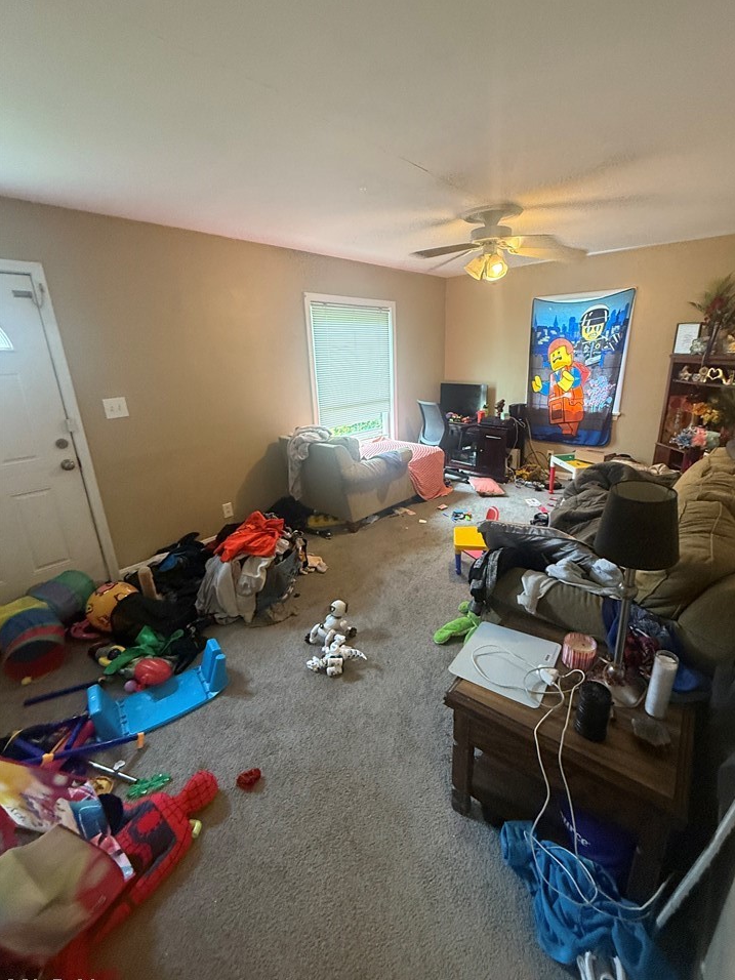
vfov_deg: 98.2
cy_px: 489
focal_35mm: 15
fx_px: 425
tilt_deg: -17.5
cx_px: 392
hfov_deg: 81.6
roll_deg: +1.9
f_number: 2.2
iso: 500
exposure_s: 1/60
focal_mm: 2.22
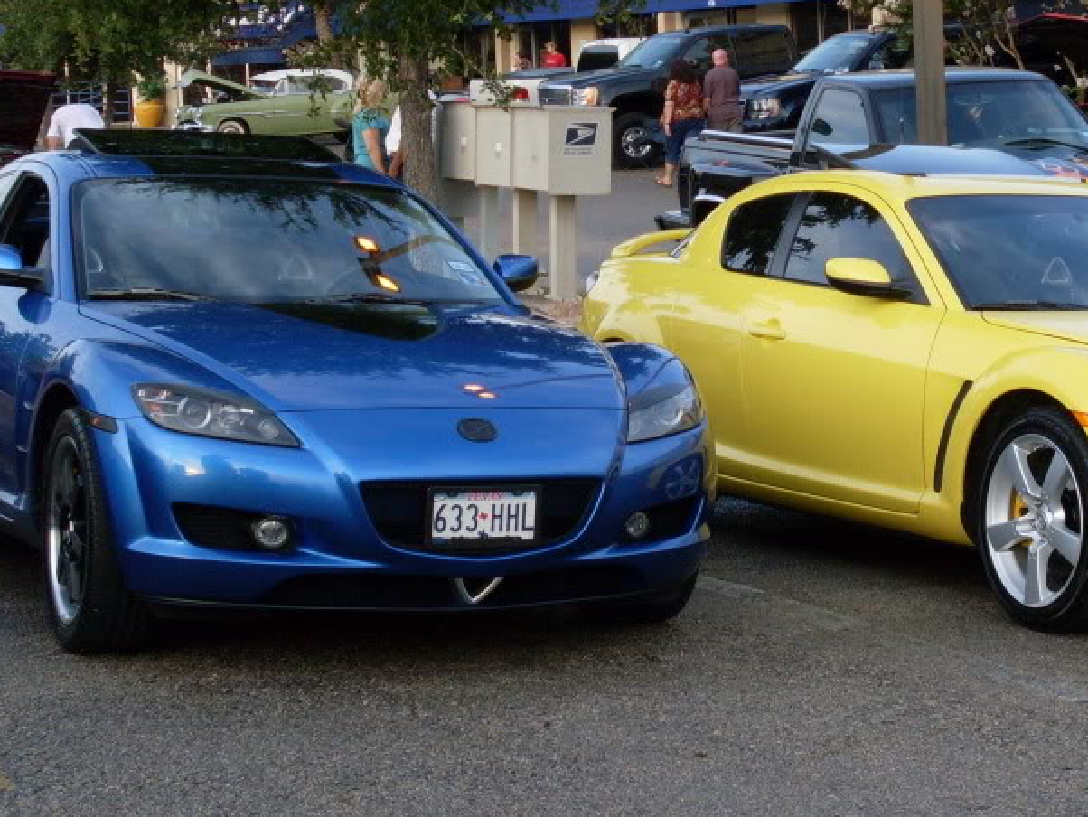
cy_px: 228
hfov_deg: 19.1
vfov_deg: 14.5
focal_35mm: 102
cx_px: 795
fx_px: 3207
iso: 80
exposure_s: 1/90
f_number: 3.4
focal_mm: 9.9
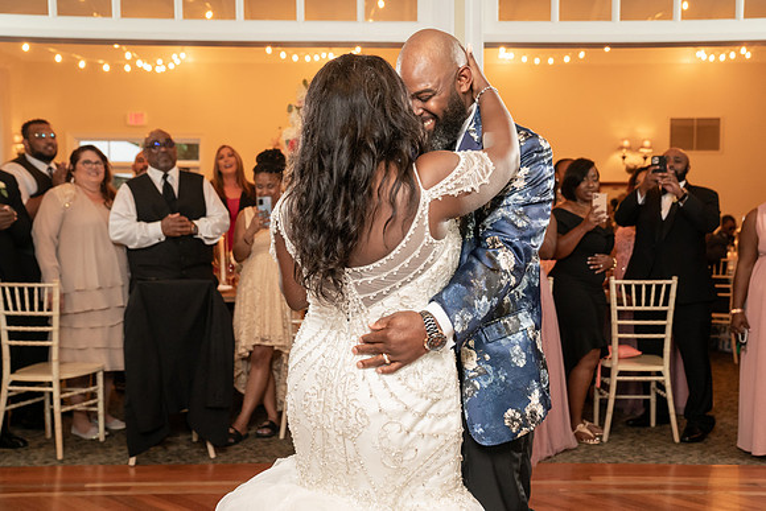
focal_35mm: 43
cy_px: 249
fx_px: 915
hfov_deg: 45.4
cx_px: 393
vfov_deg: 31.2
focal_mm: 41
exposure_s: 1/200
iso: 4000
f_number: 4
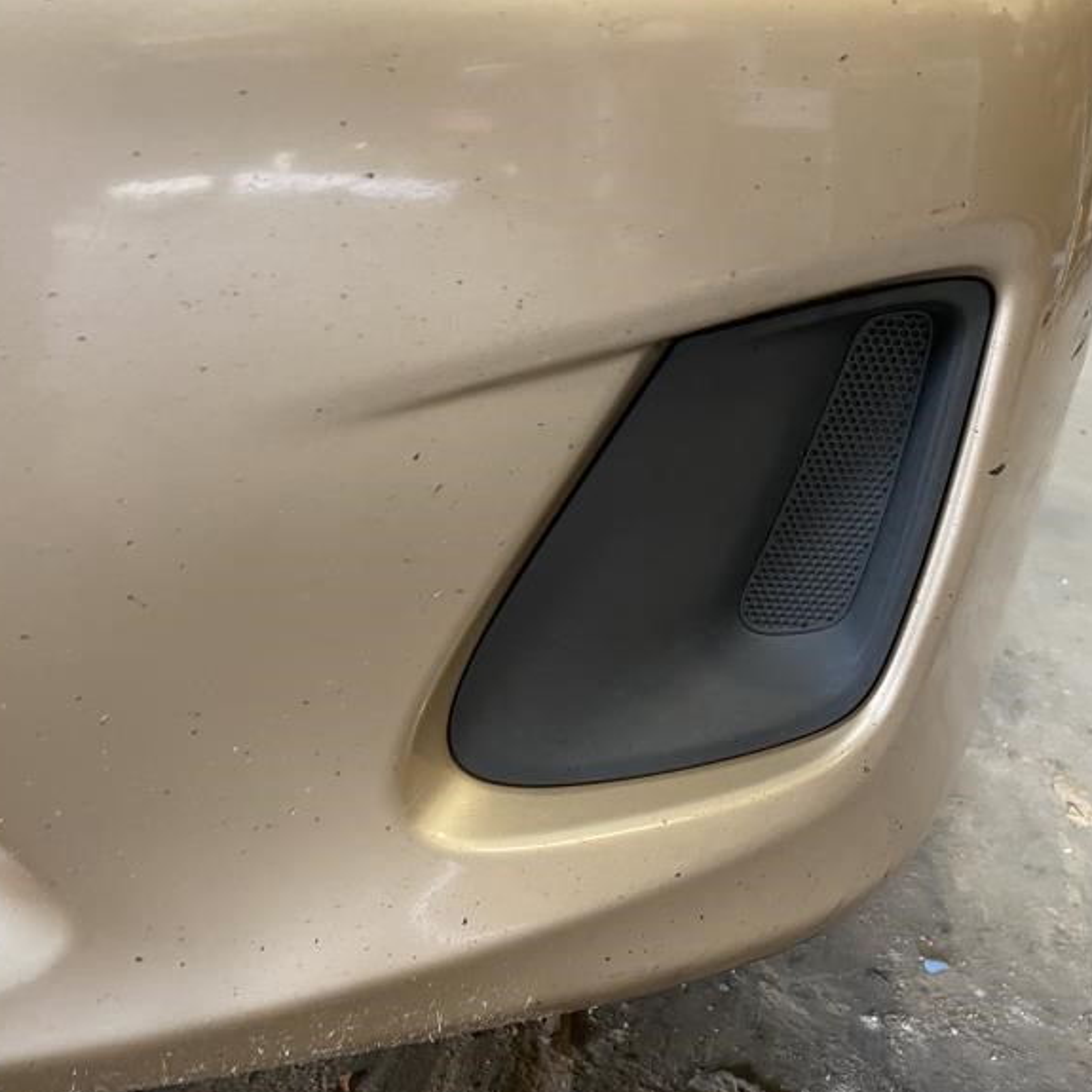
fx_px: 1142
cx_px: 553
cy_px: 566
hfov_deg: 51.1
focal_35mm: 32
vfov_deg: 51.1
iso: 250
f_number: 1.8
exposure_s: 1/60
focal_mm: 4.25
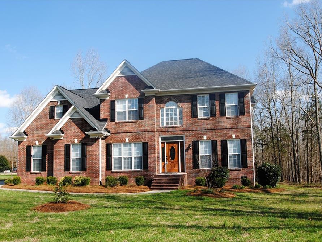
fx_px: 293
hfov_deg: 57.5
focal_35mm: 32
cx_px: 168
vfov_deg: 44.7
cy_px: 123
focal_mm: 19
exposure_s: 1/200
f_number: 7.1
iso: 100
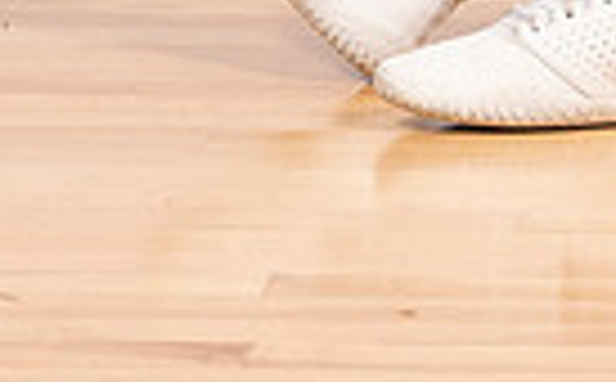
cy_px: -794
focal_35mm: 521
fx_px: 8729
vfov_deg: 2.5
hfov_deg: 4.0
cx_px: 1077
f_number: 8
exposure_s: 1/250
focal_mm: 80
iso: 400
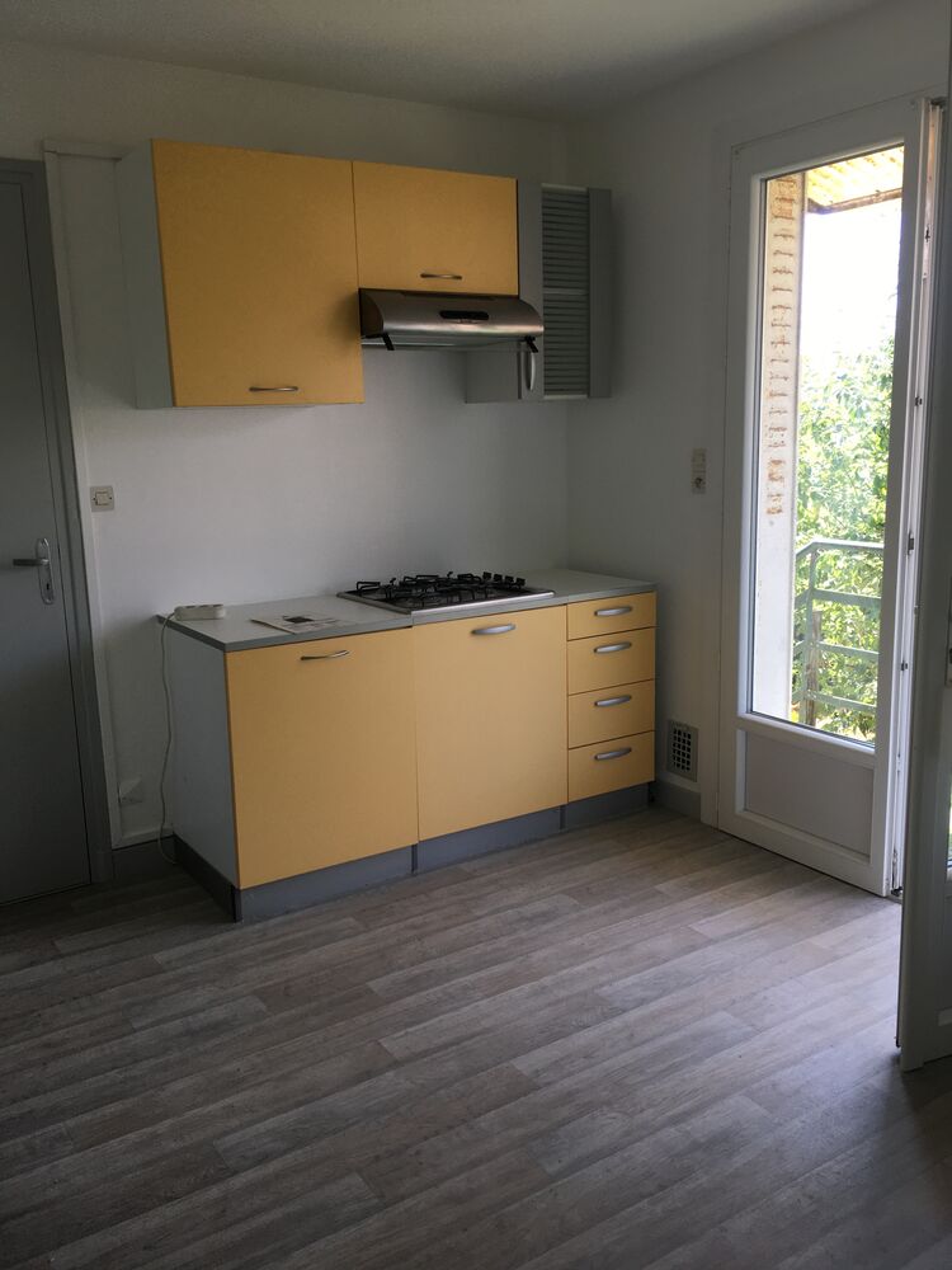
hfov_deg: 48.2
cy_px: 635
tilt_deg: -11.7
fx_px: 1063
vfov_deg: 61.7
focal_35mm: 29
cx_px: 476
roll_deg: +1.6
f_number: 2.2
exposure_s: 1/100
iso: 25
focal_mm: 4.15
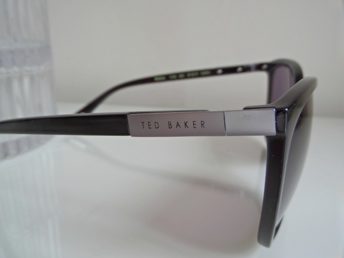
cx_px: 172
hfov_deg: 56.8
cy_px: 129
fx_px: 318
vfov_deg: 44.2
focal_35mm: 32
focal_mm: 5.3
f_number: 3.4
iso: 100
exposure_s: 1/60
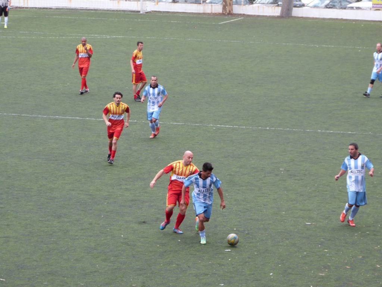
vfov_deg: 8.1
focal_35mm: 184
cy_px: 144
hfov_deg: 10.7
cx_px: 191
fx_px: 2031
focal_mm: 33.2
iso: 160
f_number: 4
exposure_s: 1/320
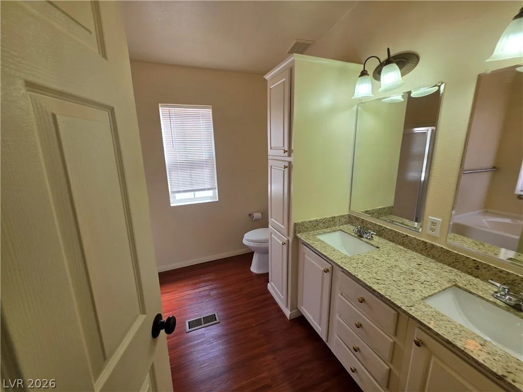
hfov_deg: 106.2
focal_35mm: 13
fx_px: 196
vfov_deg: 89.9
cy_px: 196
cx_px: 262
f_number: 1.9
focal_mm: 2.2
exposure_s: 1/120
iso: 32
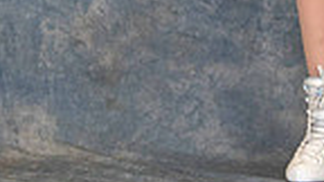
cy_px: -334
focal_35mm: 444
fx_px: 3814
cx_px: 316
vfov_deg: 2.7
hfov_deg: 4.9
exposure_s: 1/160
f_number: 2.5
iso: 1000
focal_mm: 85
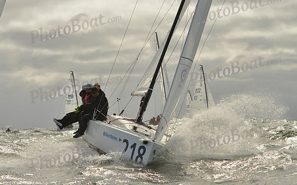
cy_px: 112
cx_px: 156
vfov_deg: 14.3
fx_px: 736
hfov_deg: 22.8
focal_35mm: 91
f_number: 9
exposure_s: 1/2500
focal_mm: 70
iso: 400
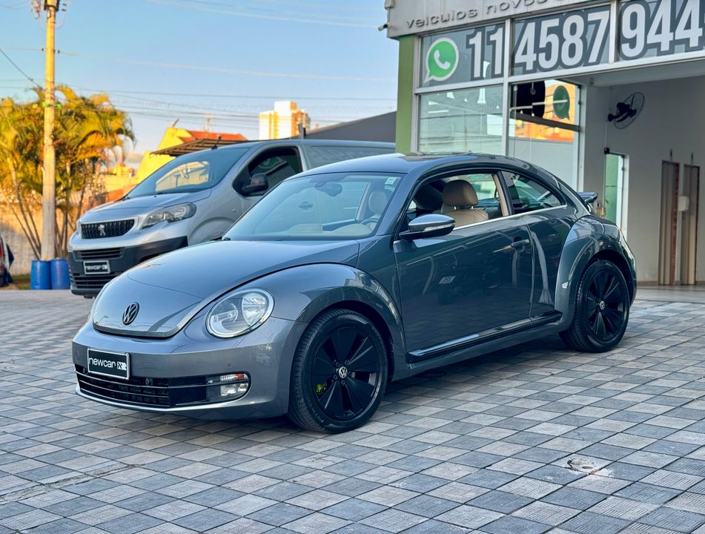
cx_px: 352
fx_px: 981
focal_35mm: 48
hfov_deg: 39.5
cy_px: 267
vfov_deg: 30.4
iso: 50
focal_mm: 6.76
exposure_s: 1/121
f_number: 1.78
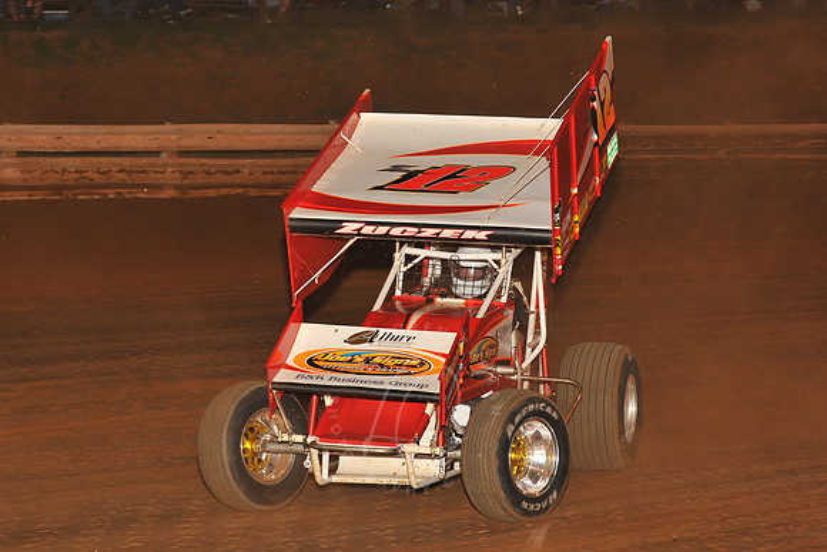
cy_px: 276
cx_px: 414
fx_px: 2114
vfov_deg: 14.9
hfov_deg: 22.1
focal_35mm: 92
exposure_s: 1/320
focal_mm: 92
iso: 800
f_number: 6.3
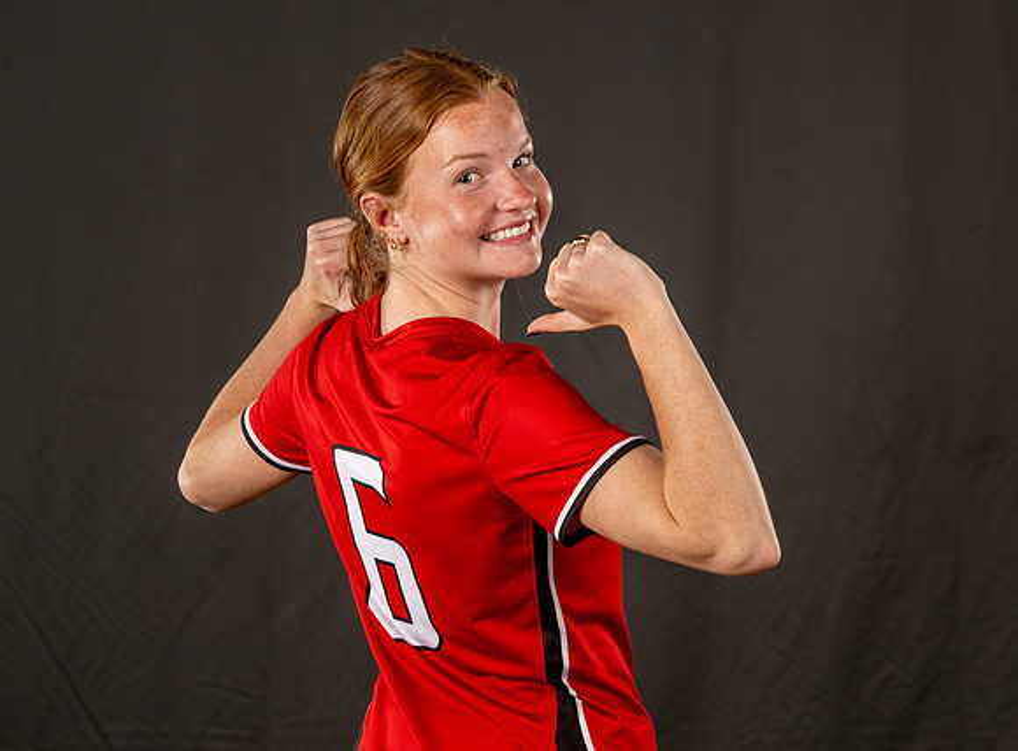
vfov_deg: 11.7
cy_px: 333
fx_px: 3681
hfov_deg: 15.7
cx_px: 551
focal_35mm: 126
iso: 160
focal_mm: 101
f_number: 6.3
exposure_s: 1/160
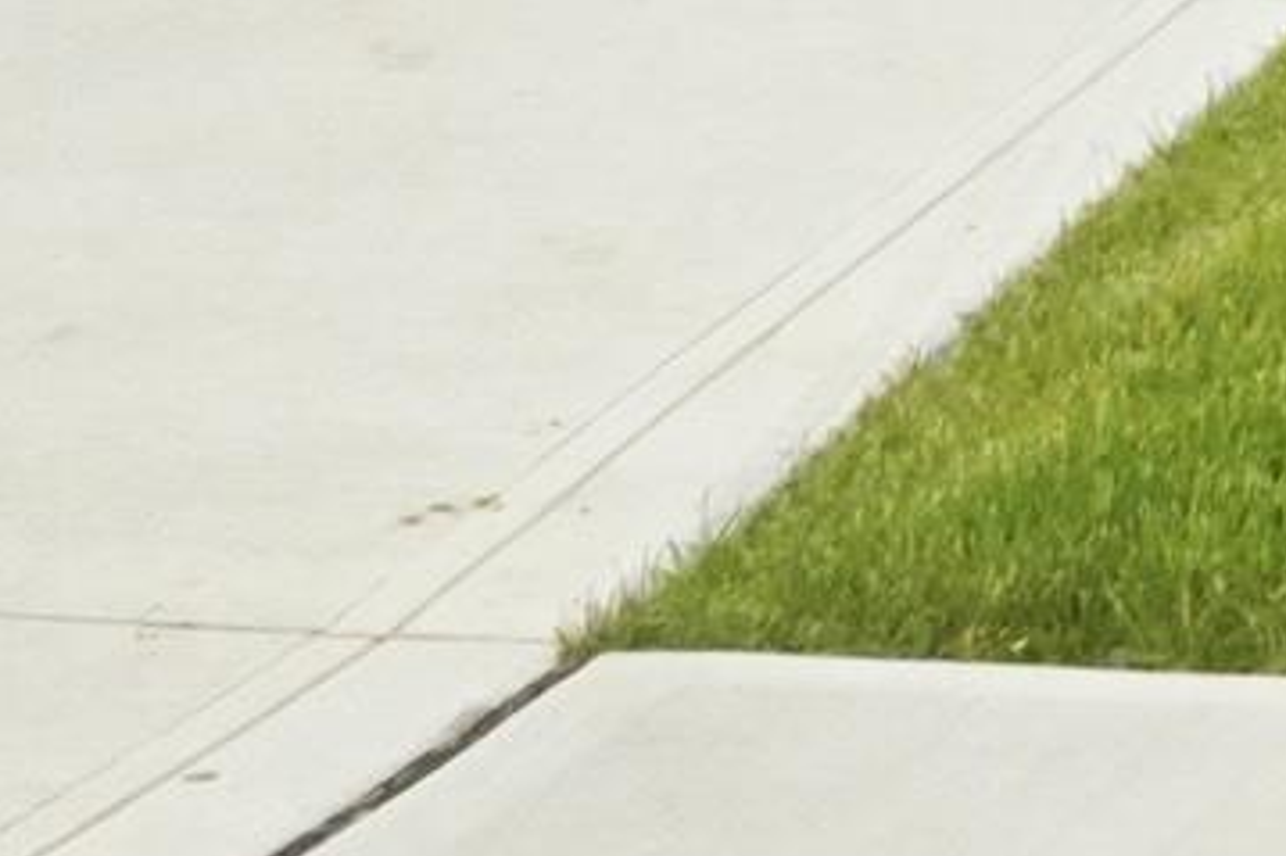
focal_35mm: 209
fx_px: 7462
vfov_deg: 6.0
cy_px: -1889
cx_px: 2869
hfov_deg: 9.1
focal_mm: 20
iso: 2000
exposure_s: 1/4000
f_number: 4
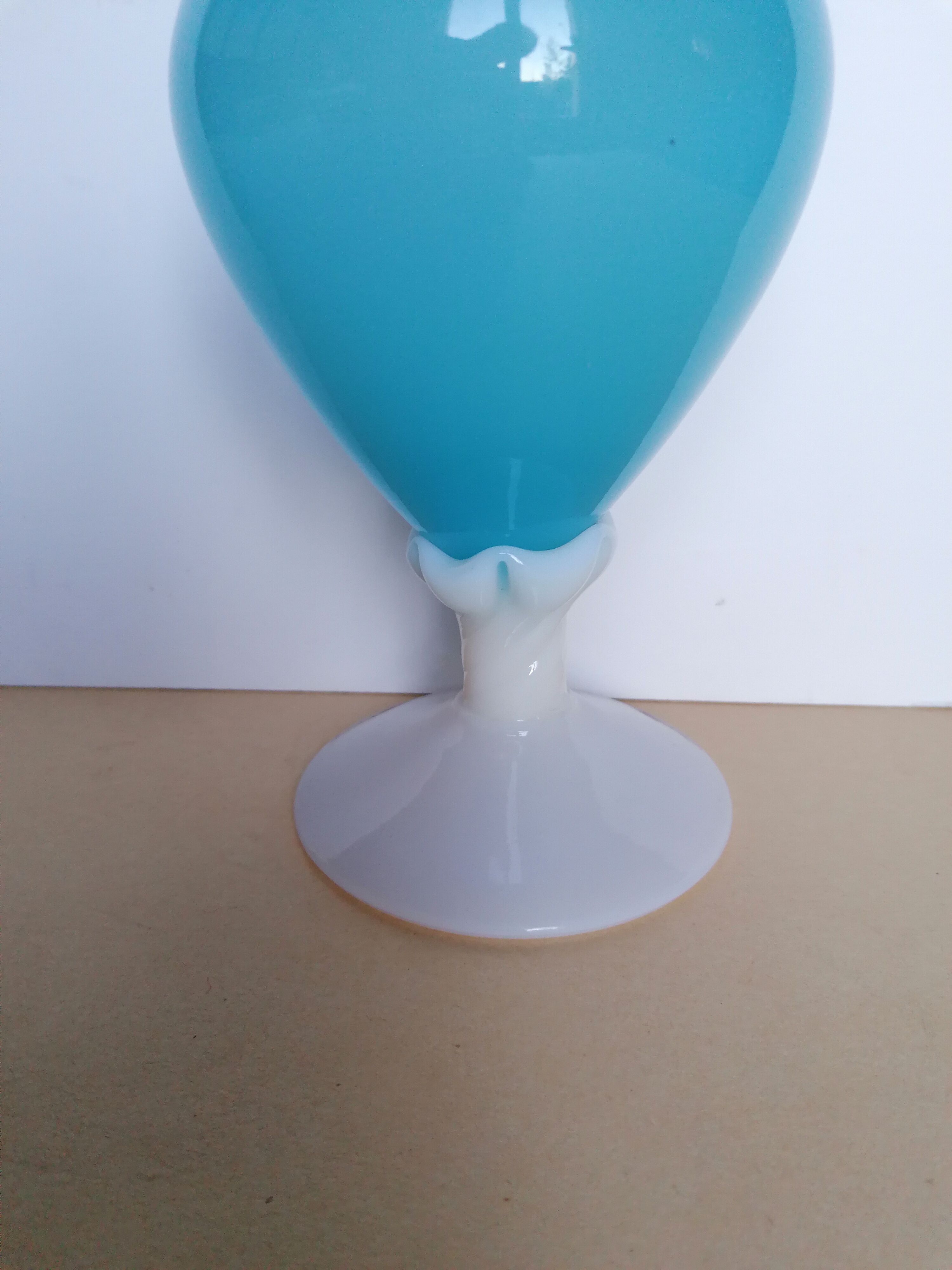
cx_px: 476
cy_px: 635
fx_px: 990
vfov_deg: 65.3
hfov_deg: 51.4
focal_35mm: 27
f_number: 1.8
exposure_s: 1/50
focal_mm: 4.75
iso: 200
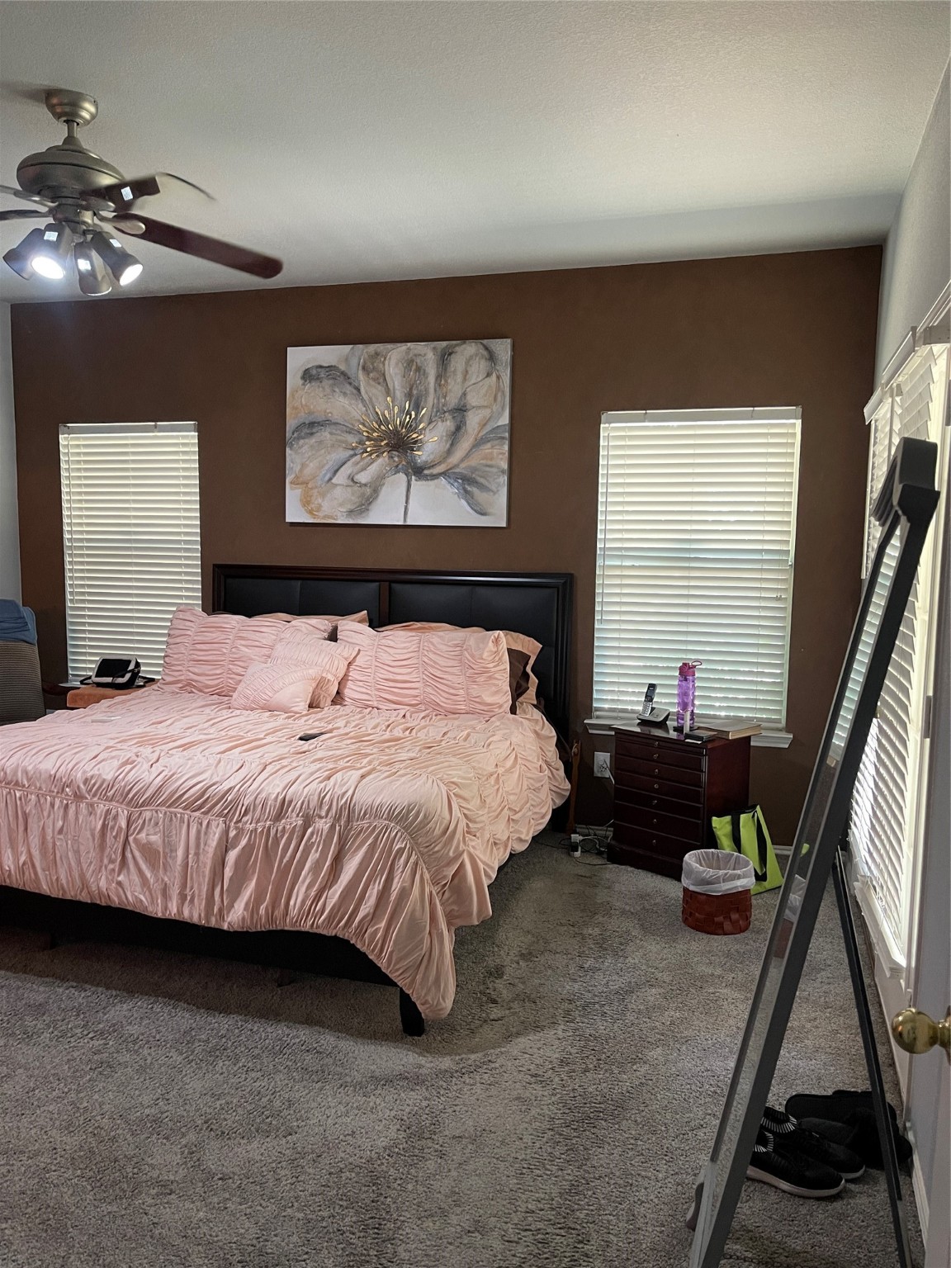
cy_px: 634
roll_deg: -0.9
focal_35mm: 26
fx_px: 952
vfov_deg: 67.3
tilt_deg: -6.7
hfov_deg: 53.1
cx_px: 476
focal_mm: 5.1
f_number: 1.6
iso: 400
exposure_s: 1/60
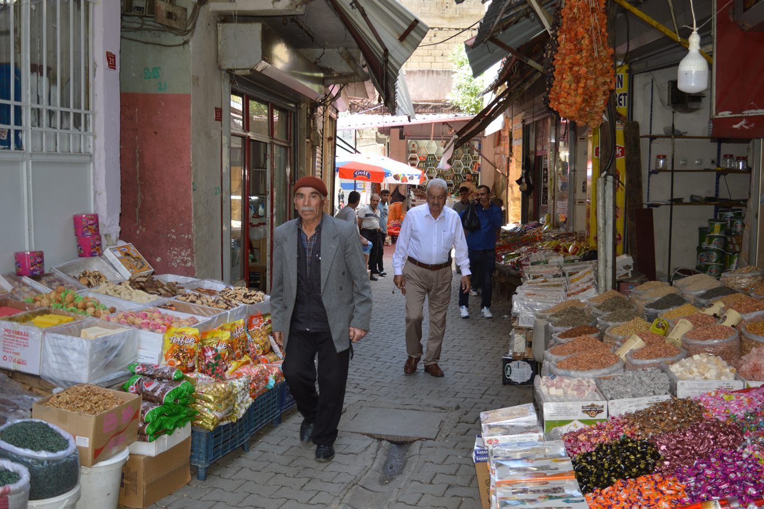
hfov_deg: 53.1
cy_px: 254
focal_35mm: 36
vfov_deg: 36.9
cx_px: 382
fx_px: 764
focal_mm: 24
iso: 200
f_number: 4
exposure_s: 1/125
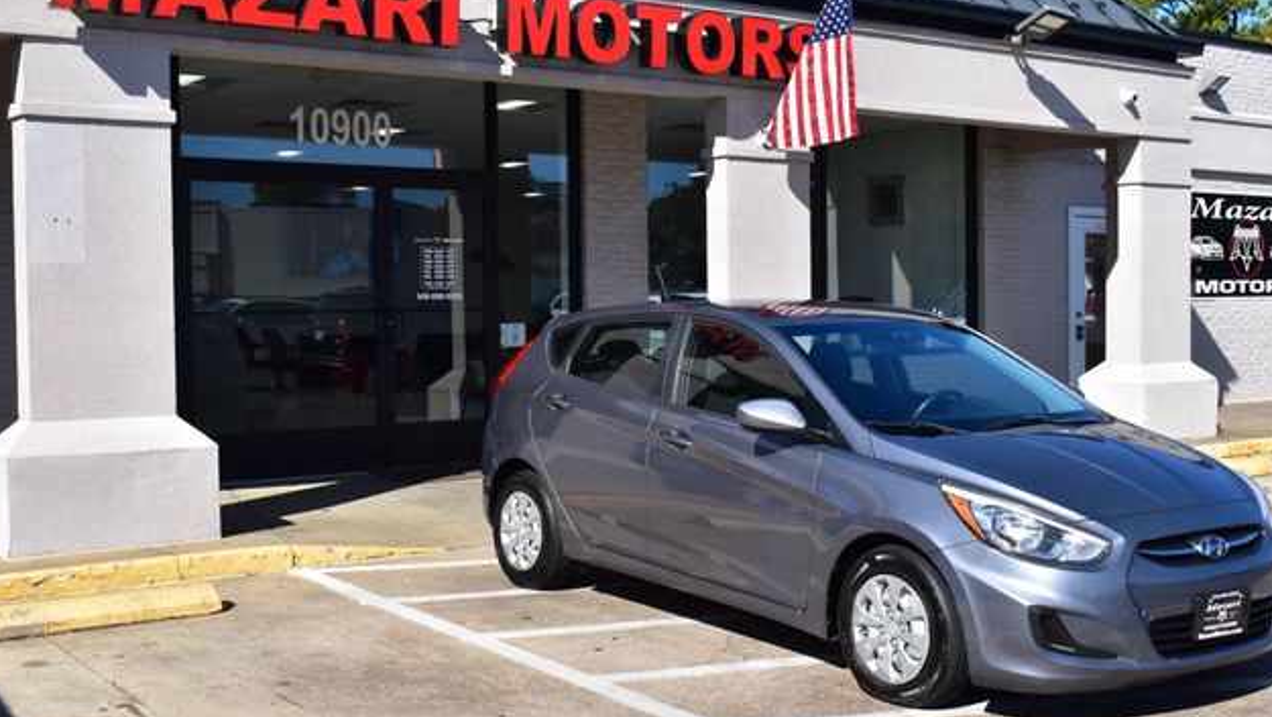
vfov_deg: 26.5
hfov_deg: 45.5
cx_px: 629
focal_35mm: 45
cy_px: 354
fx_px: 1518
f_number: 11
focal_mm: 28
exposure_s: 1/500
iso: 360
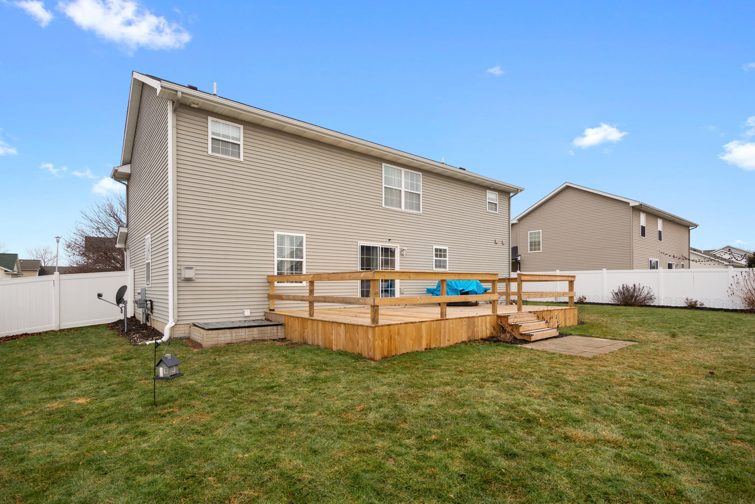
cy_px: 252
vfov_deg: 43.6
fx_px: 629
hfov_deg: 61.9
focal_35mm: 30
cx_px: 378
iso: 400
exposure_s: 1/160
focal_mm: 30
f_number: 9
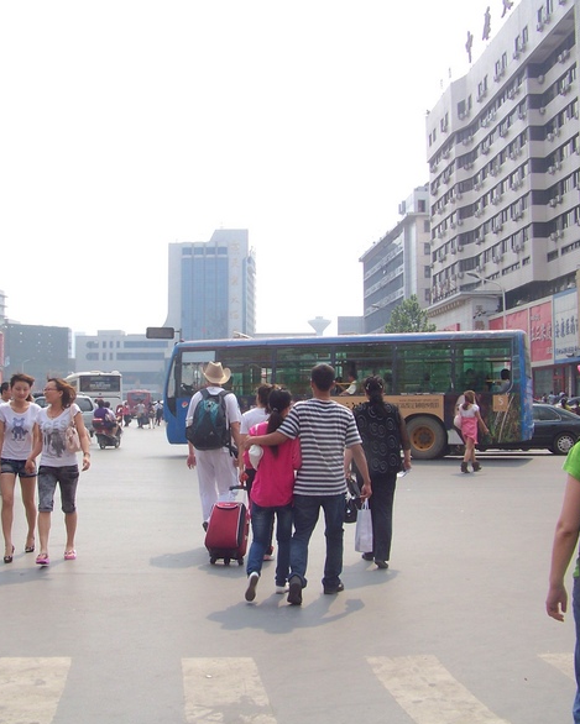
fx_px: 1030
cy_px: 368
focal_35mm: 48
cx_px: 198
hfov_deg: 31.2
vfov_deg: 38.8
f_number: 5.6
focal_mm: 5.85
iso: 100
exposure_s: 1/200
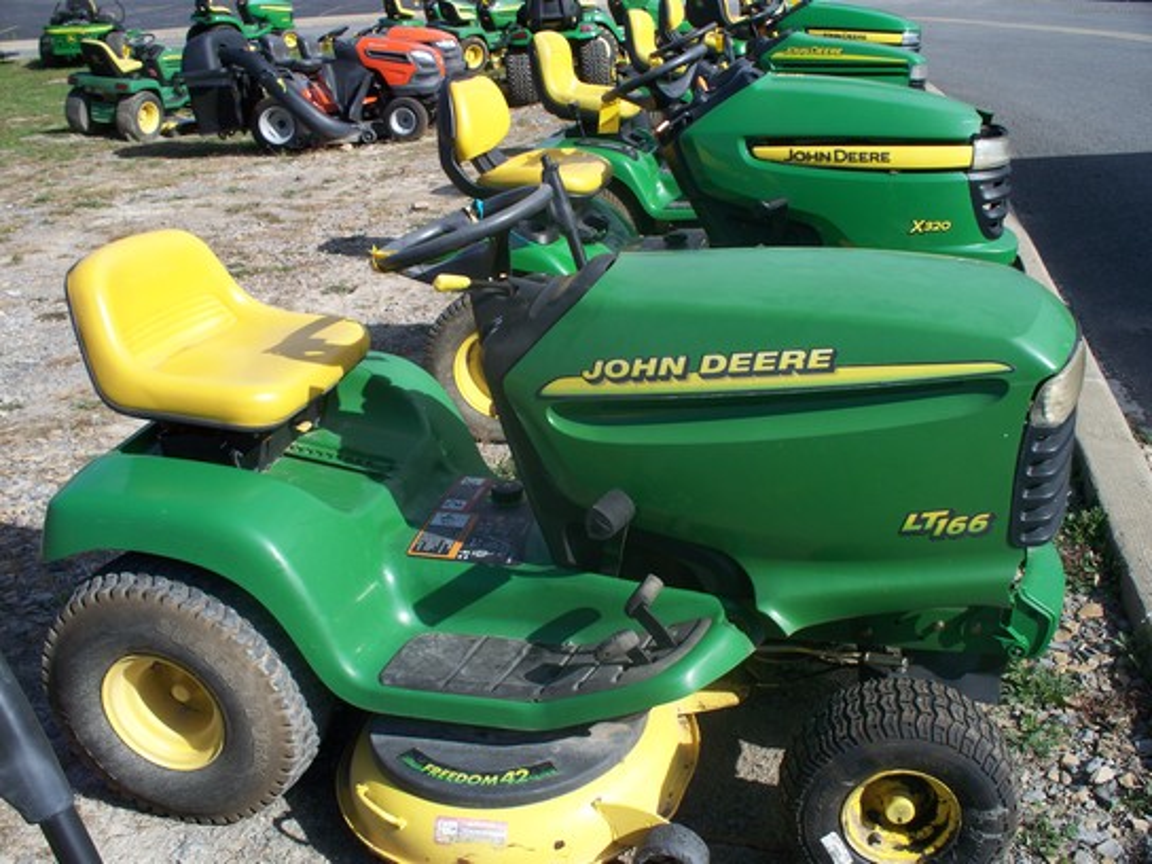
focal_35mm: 36
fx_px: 1198
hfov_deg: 51.4
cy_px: 432
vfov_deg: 39.7
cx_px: 576
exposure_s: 1/320
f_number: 5
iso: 64
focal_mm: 7.54
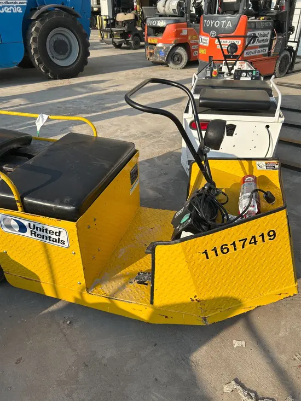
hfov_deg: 53.1
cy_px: 200
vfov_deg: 67.3
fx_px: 301
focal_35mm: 26
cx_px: 150
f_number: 1.5
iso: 50
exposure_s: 1/2571
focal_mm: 5.7
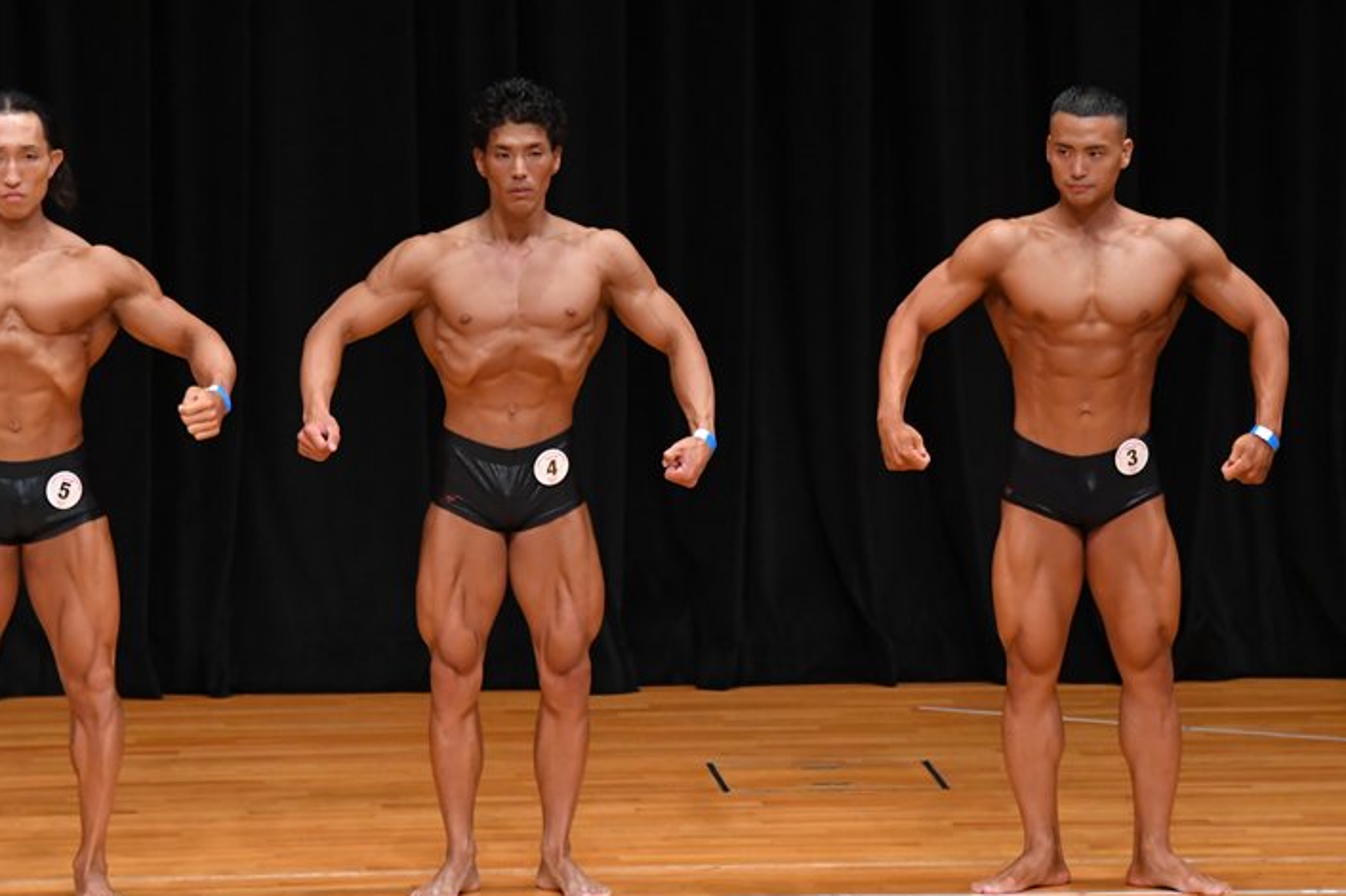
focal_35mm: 313
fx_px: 11697
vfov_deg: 4.4
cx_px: 670
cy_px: 421
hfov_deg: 6.6
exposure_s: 1/400
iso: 3200
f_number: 5.6
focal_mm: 190
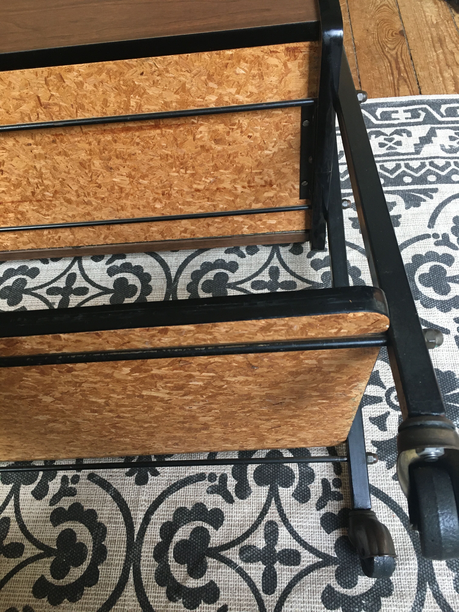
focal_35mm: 29
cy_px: 306
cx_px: 230
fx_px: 513
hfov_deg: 48.2
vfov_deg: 61.7
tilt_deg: -56.3
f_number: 2.2
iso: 160
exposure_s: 1/33
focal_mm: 4.15
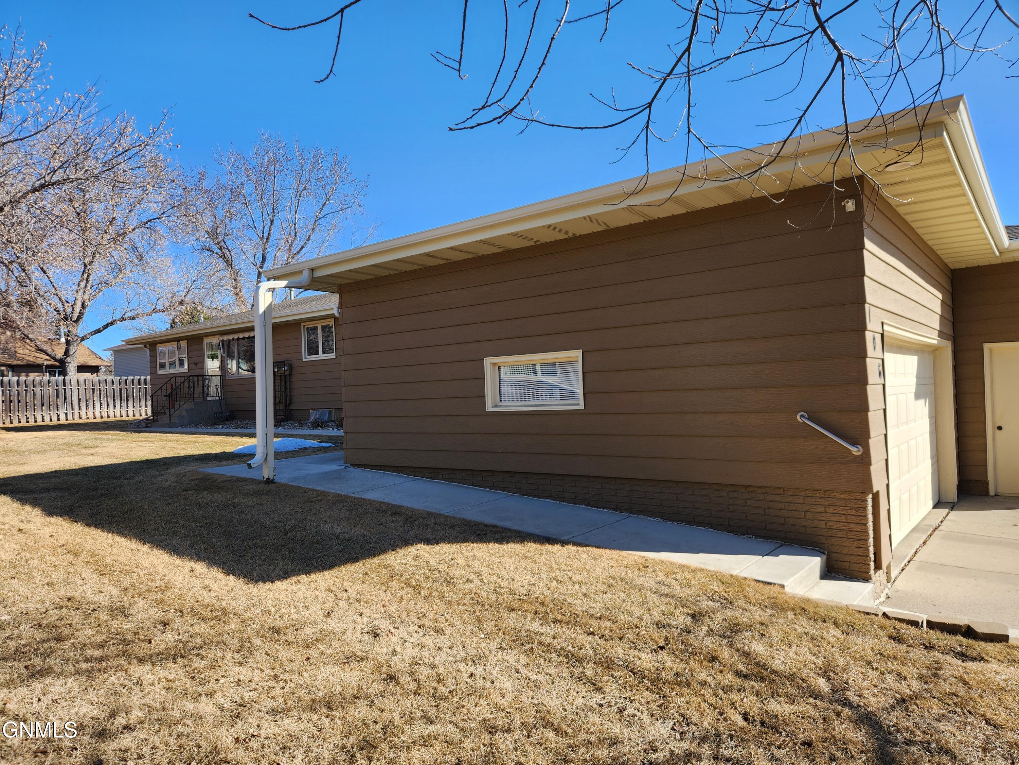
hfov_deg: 73.9
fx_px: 677
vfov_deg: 58.9
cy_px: 382
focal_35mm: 23
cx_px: 510
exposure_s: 1/771
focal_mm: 5.4
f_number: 1.8
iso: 20
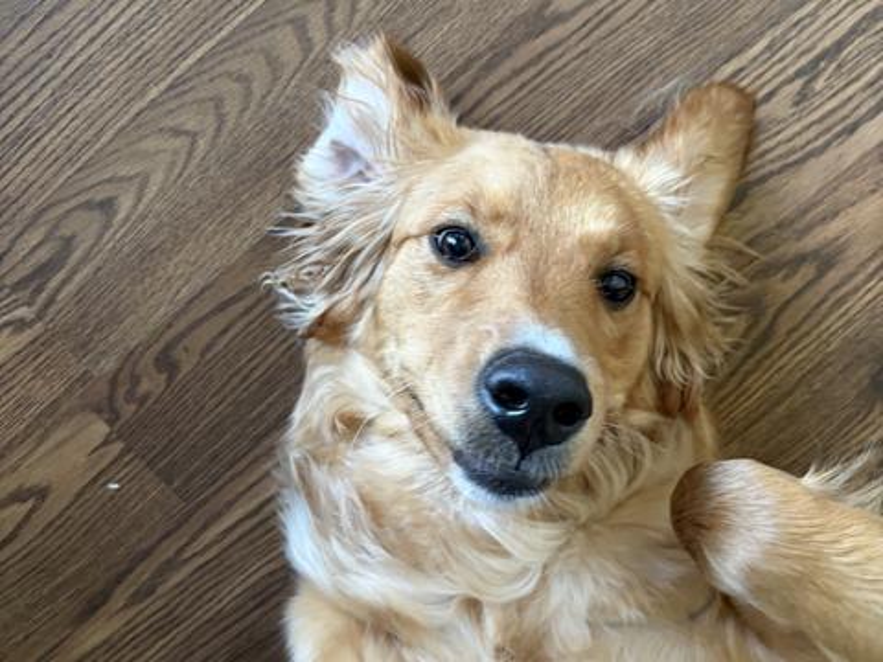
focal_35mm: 26
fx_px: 663
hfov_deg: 67.3
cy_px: 331
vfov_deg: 53.1
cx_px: 442
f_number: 1.6
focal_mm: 5.96
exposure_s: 1/60
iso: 250
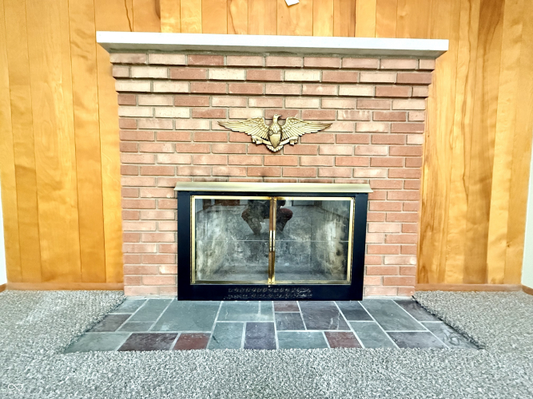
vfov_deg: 85.7
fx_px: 216
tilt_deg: -2.7
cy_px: 200
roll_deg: -0.5
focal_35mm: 14
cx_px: 266
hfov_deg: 102.1
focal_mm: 2.22
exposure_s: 1/60
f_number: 2.2
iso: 1000
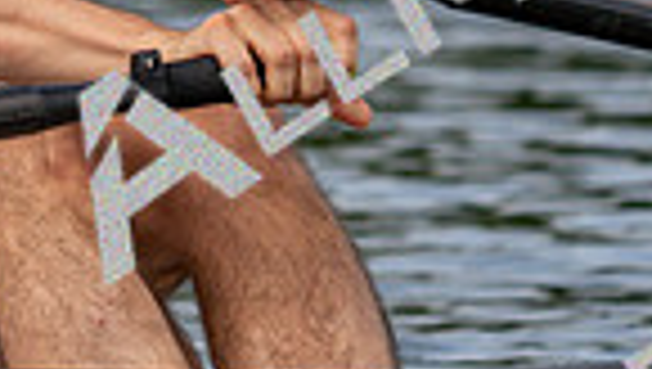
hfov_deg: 2.6
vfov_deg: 1.5
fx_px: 14472
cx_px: -306
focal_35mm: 836
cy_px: -142
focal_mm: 200
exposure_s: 1/1600
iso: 320
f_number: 5.6
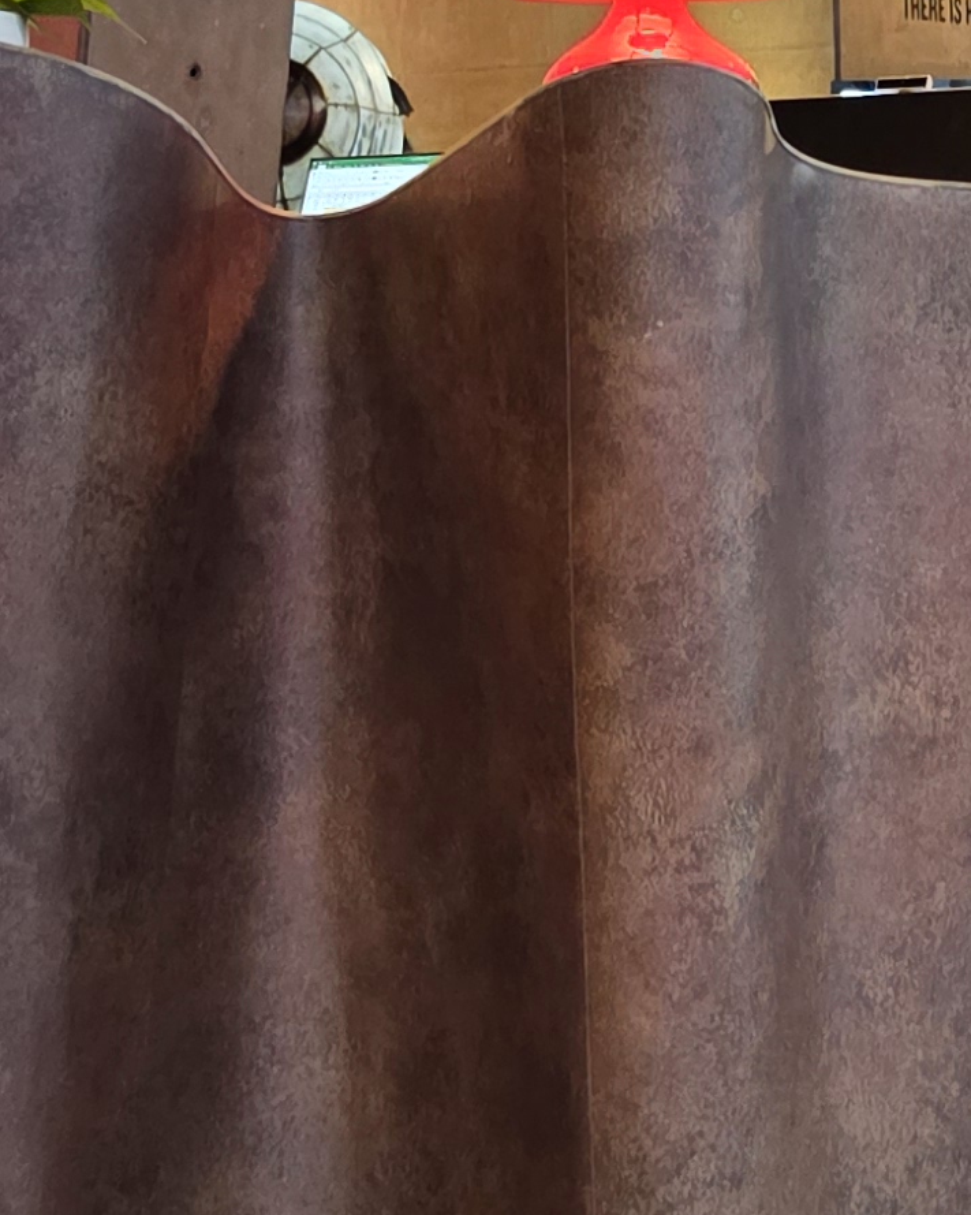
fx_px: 3629
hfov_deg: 15.2
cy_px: -66
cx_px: 610
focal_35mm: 101
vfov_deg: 18.4
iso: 400
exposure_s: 1/50.2
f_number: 1.8
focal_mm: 5.4
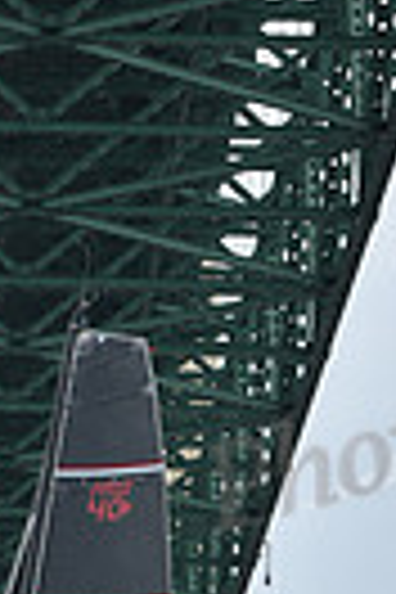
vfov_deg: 4.6
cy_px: 1130
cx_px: -25
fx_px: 7226
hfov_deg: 3.1
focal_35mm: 438
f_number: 6.3
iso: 250
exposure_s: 1/800
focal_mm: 100
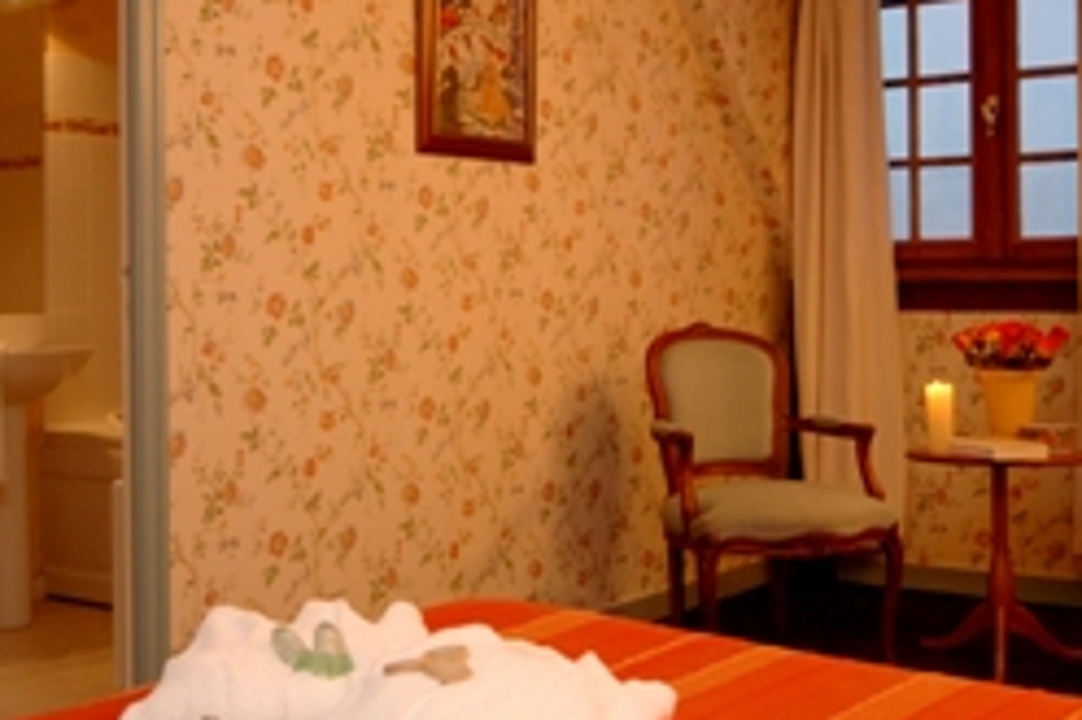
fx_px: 1559
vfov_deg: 25.9
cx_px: 500
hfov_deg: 38.3
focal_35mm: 52
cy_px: 271
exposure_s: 1/13
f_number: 5.3
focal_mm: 19
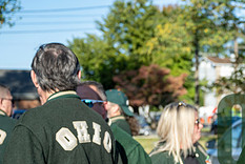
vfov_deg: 13.4
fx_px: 695
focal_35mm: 102
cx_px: 297
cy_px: 144
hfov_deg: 18.9
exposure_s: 1/500
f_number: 4
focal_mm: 41
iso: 125
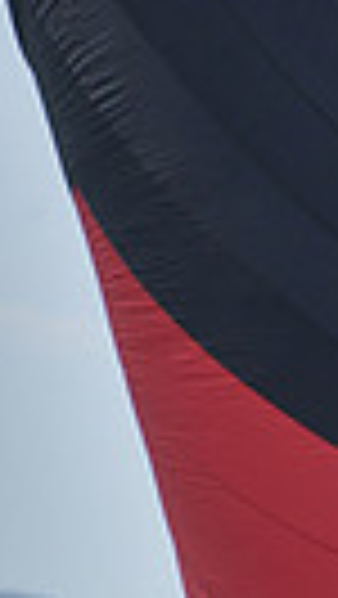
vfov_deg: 2.4
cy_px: 695
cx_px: 1275
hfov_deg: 1.3
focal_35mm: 913
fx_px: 14519
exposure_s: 1/1250
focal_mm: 200
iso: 250
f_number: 8
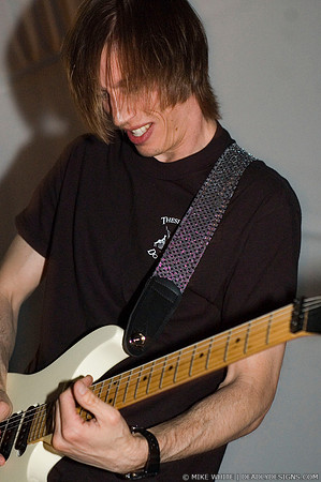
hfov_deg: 18.1
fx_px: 1005
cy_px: 241
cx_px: 160
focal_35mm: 75
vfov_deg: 27.0
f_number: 3.2
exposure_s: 1/20
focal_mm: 50
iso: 1600
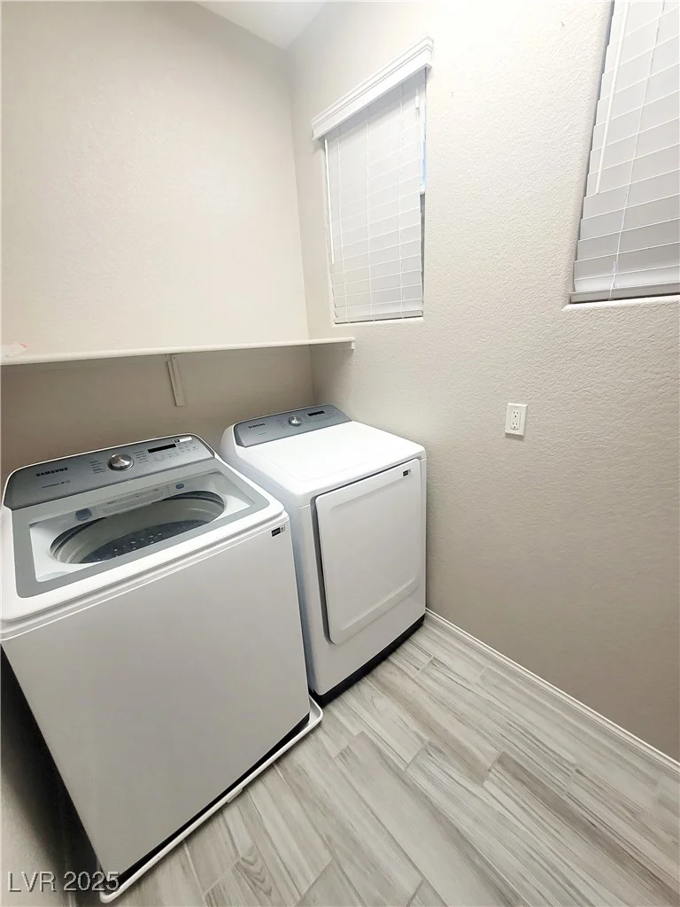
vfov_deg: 106.2
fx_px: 340
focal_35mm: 13
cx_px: 340
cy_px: 454
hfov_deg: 89.9
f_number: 2.2
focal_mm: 1.74
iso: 100
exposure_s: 1/60.2
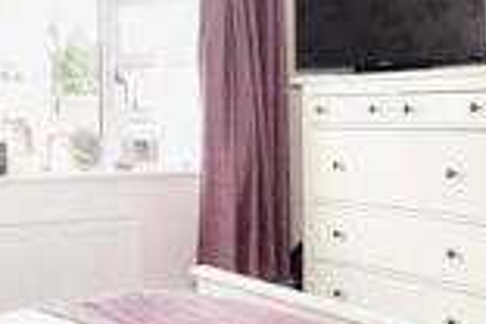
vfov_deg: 21.5
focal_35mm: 63
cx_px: 93
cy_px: 129
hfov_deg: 31.0
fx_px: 850
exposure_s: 1/8
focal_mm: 10
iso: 400
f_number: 8
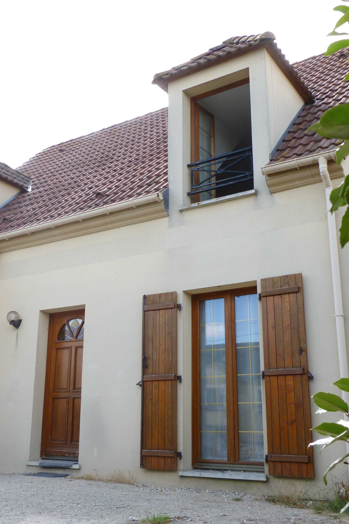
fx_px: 567
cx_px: 106
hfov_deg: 33.8
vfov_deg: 49.6
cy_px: 263
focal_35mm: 39
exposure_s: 1/250
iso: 100
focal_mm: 5
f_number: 3.3
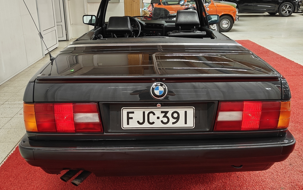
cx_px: 155
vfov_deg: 34.4
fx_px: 306
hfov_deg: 52.7
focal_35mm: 37
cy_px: 93
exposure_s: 1/50
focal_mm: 5.59
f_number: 1.8
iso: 125
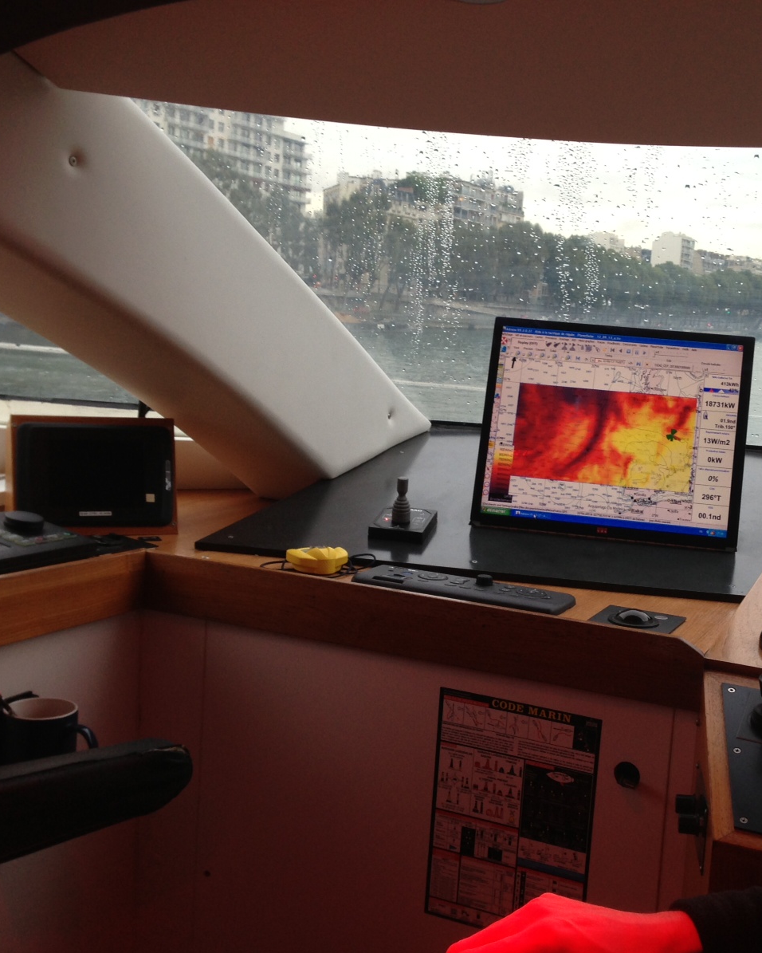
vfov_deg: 42.0
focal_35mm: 44
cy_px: 487
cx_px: 489
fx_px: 1240
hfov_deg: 33.9
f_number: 2.4
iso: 64
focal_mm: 4.13
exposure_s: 1/30
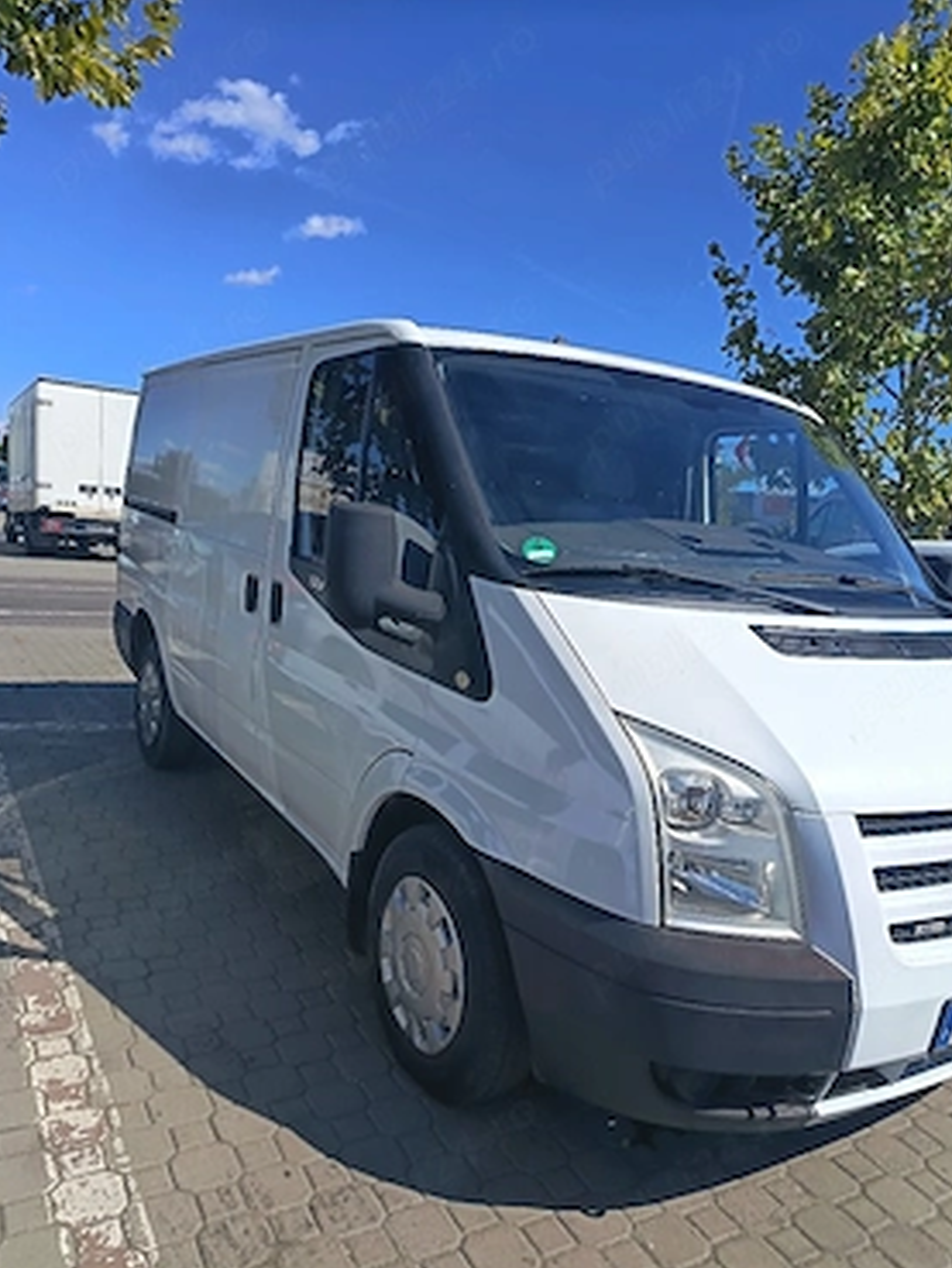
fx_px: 953
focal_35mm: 26
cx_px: 495
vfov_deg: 67.2
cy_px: 684
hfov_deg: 53.1
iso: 101
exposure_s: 1/1250
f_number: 1.75
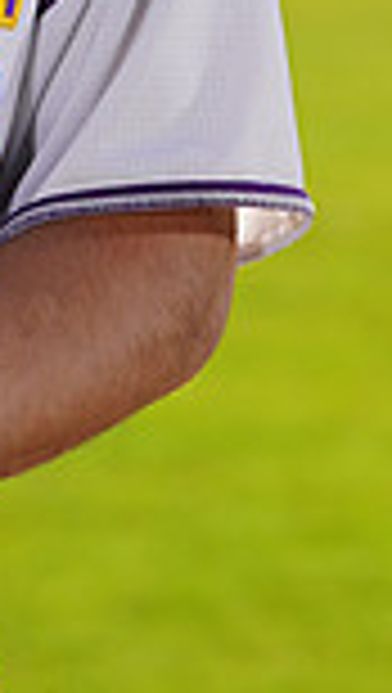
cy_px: -342
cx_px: -417
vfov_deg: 2.4
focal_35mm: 883
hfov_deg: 1.4
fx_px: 16263
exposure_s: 1/250
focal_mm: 224
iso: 100
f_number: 9
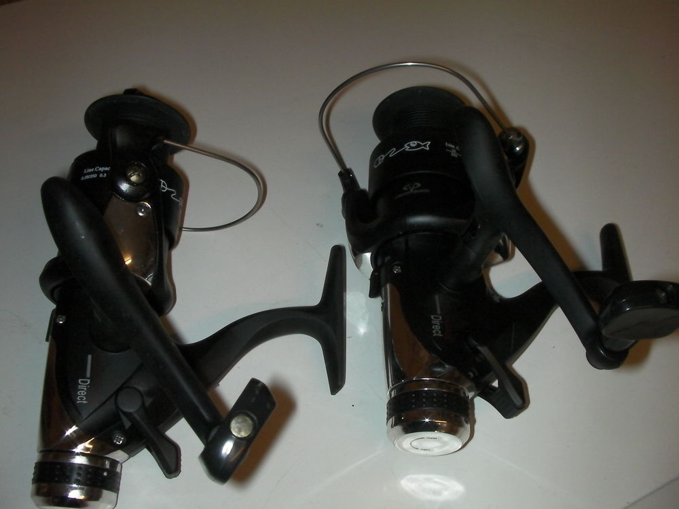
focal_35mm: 38
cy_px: 254
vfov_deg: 37.7
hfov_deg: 49.0
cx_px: 340
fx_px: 745
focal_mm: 6.3
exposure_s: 1/30
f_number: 5.6
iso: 200
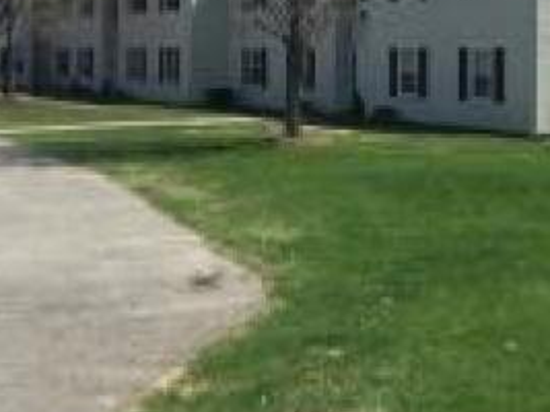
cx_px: 297
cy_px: 52
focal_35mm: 63
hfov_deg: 30.7
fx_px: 1001
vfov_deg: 22.8
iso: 32
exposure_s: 1/1799
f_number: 2.2
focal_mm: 4.15
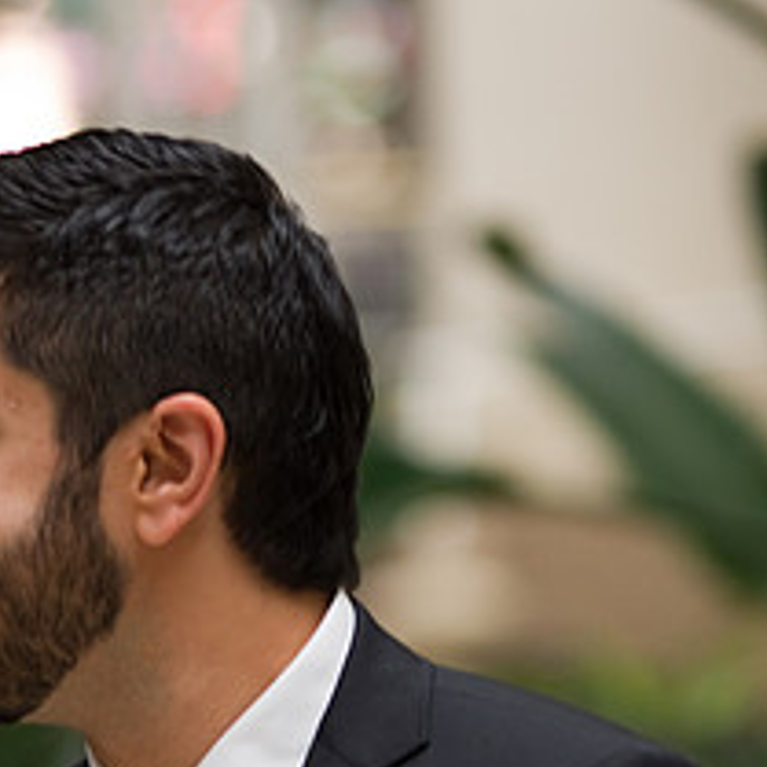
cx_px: 222
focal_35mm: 356
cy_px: 587
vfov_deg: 4.9
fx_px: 8924
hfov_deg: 4.9
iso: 400
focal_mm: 130
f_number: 2.8
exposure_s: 1/200
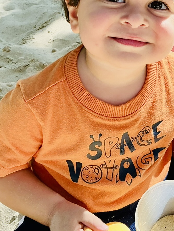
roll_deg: -0.6
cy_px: 29
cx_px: 192
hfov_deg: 20.9
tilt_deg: -21.0
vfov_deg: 28.0
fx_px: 449
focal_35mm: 67
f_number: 1.8
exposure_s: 1/442
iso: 25
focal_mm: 3
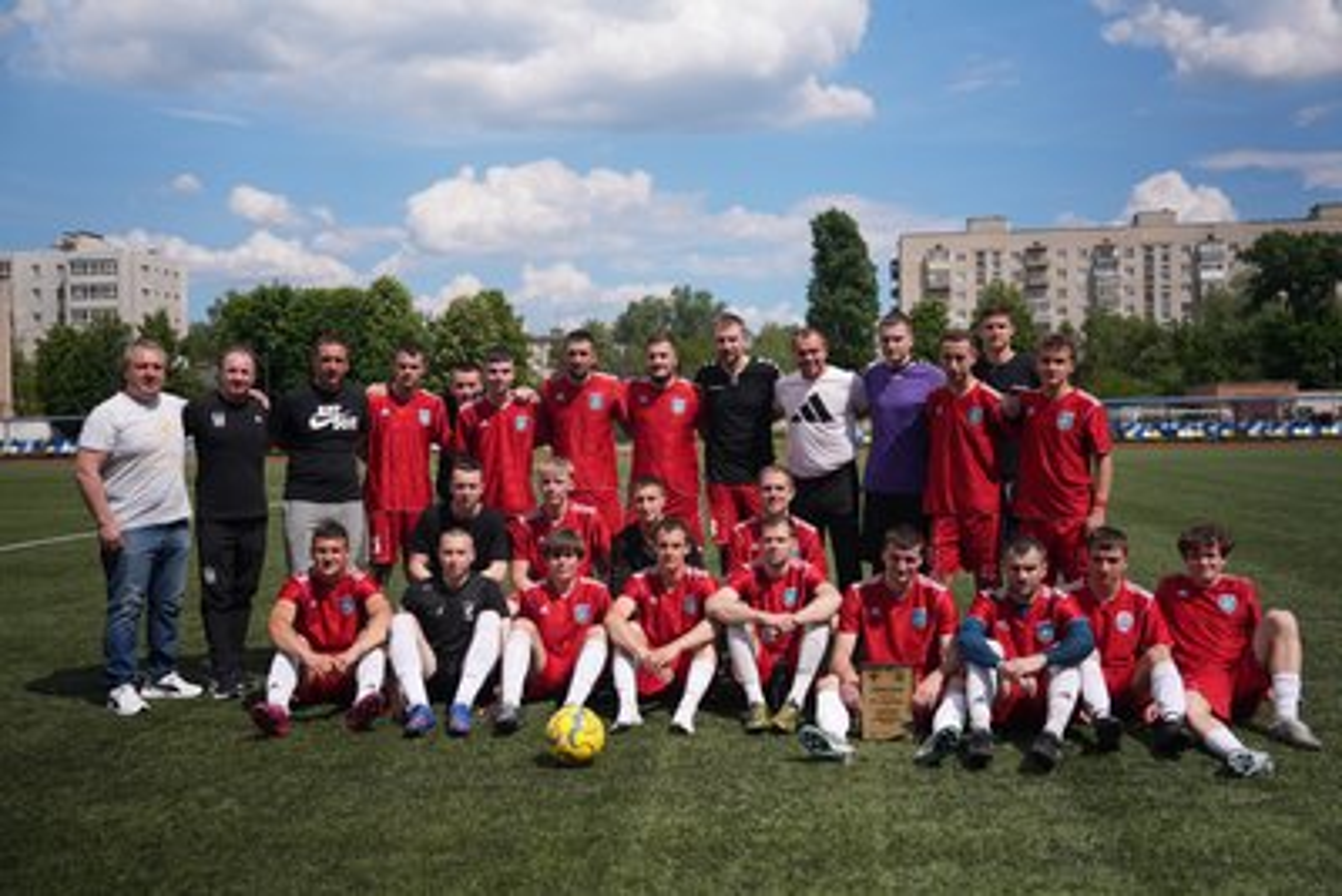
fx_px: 1305
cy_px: 448
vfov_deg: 37.9
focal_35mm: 35
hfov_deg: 54.4
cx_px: 671
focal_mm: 35
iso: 320
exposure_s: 1/250
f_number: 2.8
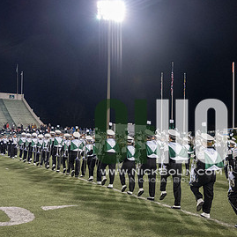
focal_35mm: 44
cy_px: 141
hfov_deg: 37.9
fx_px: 341
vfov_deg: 38.2
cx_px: 161
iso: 2500
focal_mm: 24
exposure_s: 1/500
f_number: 4
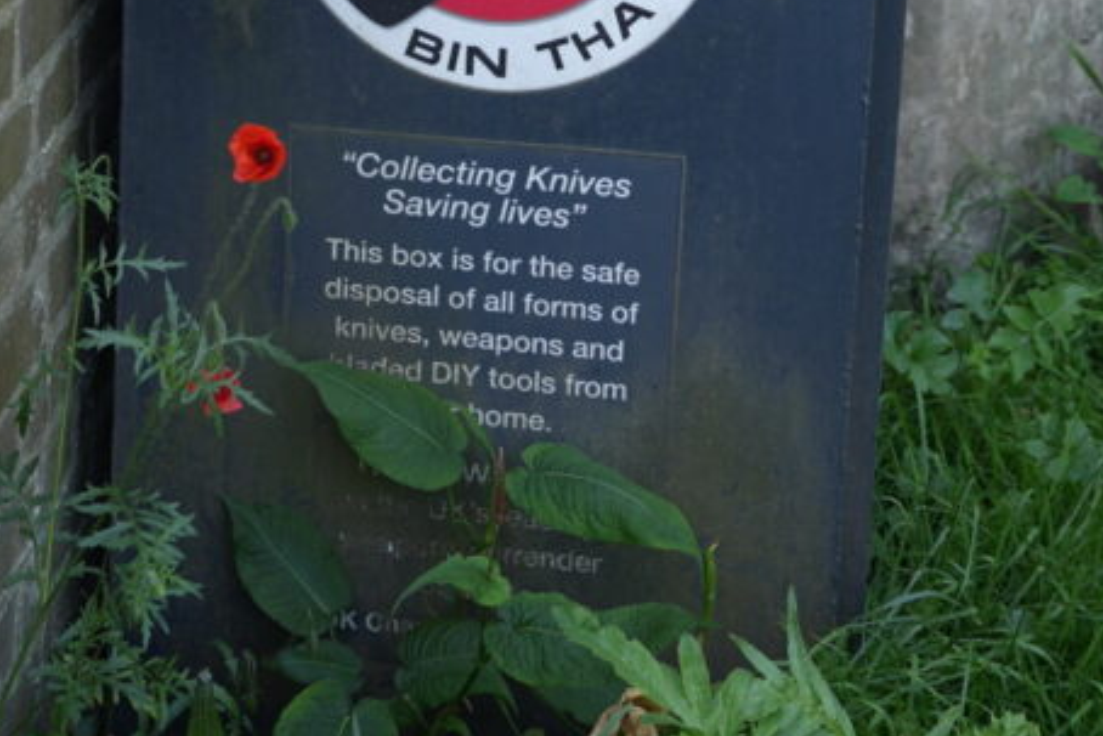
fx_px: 2421
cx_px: 500
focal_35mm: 79
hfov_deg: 25.7
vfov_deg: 15.6
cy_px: -447
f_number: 4
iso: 200
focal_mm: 35
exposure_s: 1/160
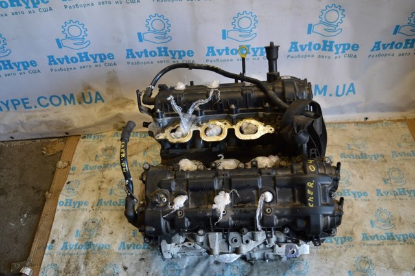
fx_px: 380
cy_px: 138
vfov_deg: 39.9
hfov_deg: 57.3
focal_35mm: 33
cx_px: 208
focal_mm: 22
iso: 450
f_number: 3.8
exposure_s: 1/60
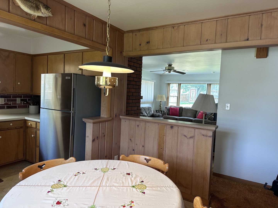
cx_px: 139
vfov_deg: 56.8
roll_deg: -2.6
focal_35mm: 24
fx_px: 193
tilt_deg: -3.4
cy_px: 104
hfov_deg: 71.6
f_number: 1.78
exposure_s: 1/120
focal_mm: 6.86
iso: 125
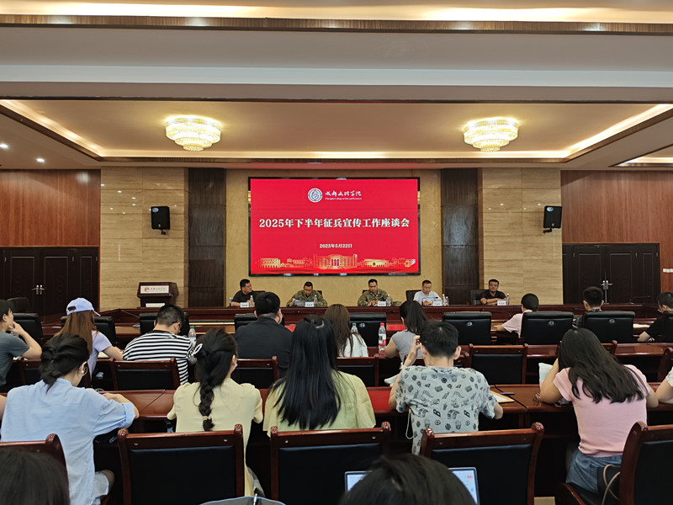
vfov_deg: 56.8
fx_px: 467
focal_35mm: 24
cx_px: 336
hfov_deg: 71.6
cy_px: 252
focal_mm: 5.84
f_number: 1.6
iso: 64
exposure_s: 1/50
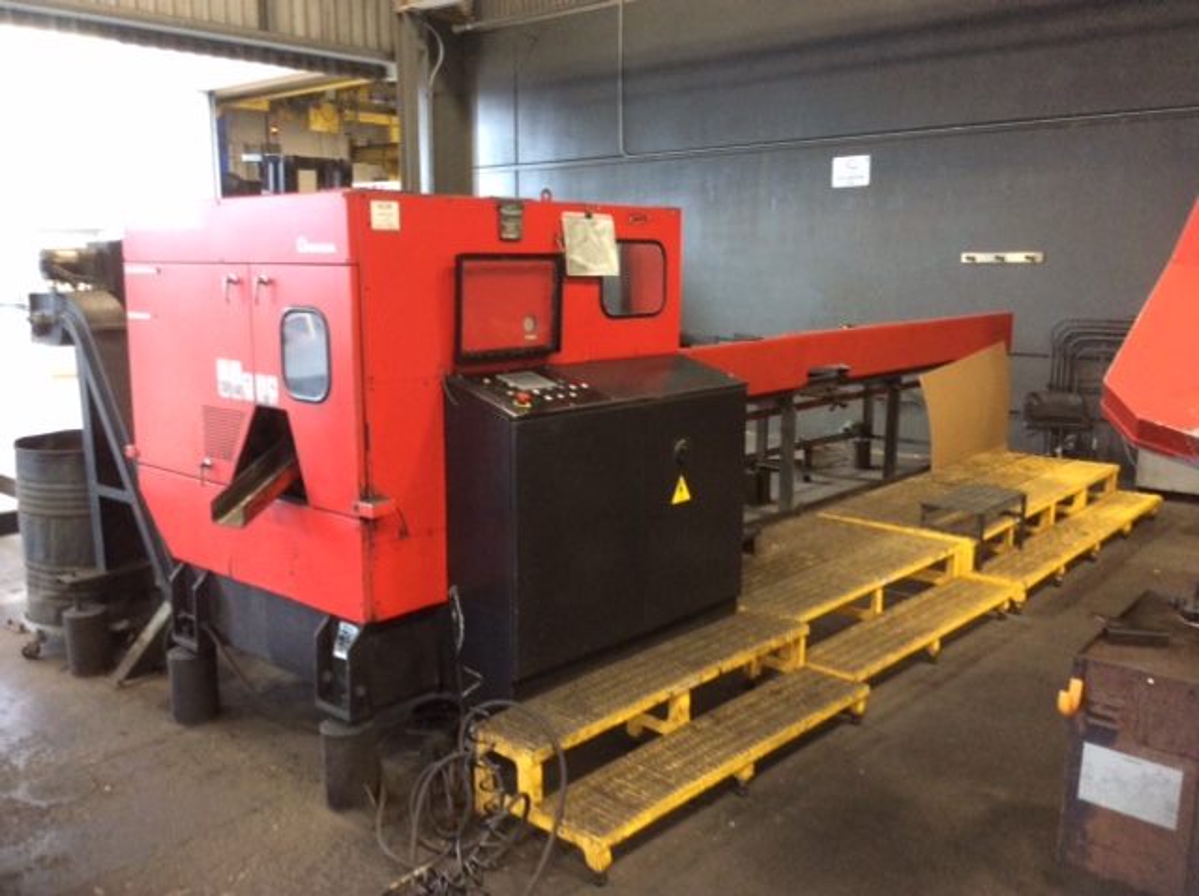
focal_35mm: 32
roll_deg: +0.3
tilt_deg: -10.1
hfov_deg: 56.9
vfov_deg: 44.1
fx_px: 1107
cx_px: 600
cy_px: 448
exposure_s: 1/24
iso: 160
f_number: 2.4
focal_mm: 3.3
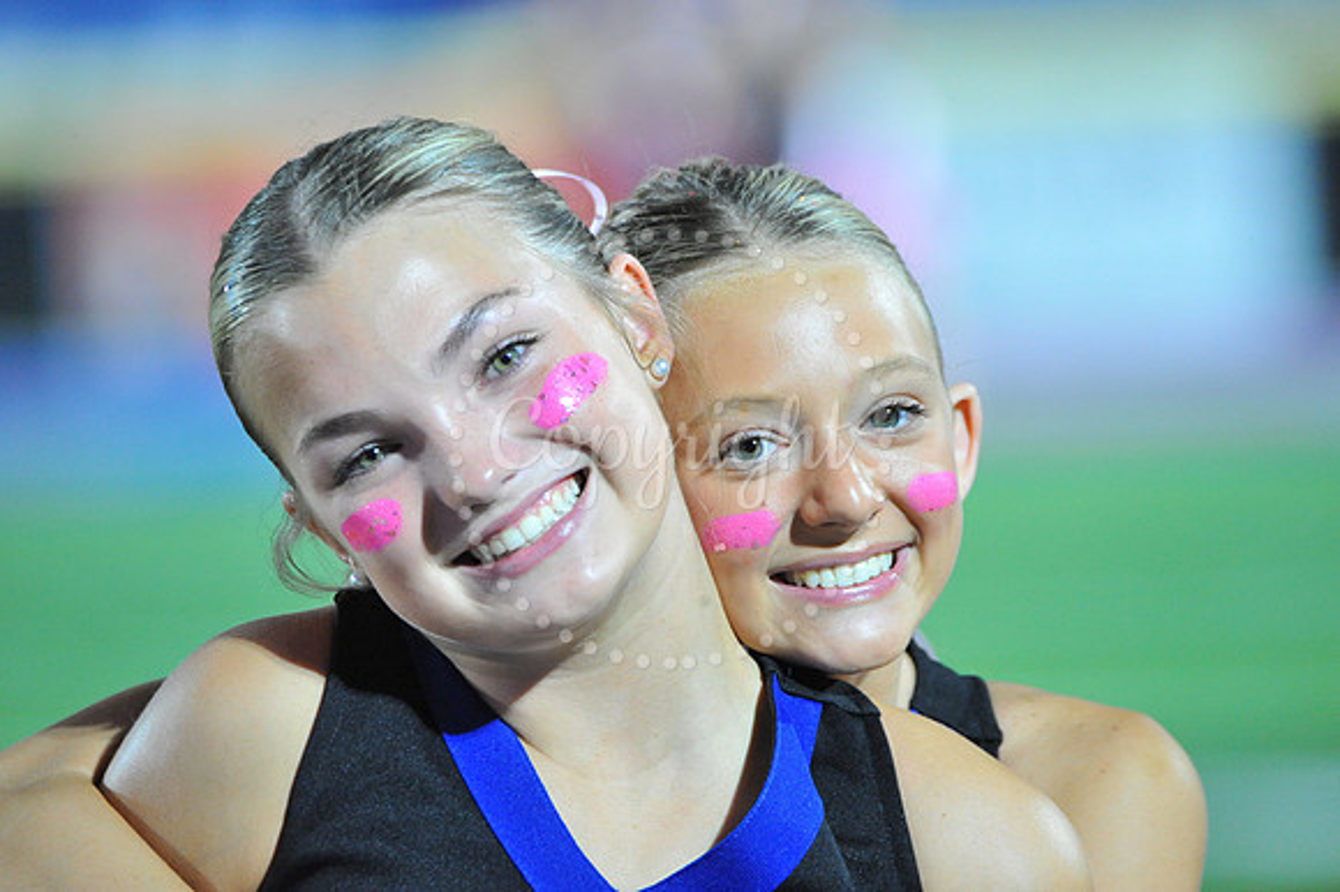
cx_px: 670
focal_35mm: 500
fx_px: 18600
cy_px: 446
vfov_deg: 2.7
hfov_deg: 4.1
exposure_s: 1/160
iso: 5000
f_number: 6.3
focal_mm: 500
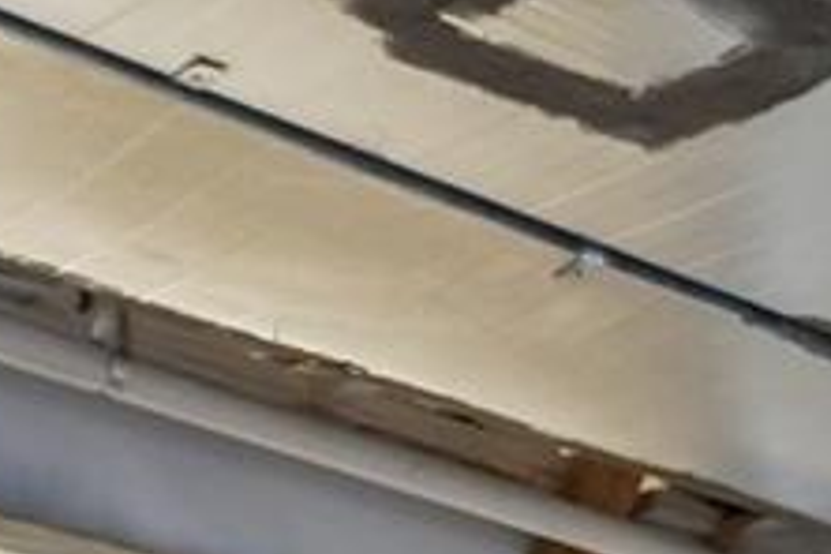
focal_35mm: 108
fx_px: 2493
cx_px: 1681
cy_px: 1561
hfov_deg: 15.2
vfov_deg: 10.1
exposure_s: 1/2.5
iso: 400
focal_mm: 10
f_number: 8
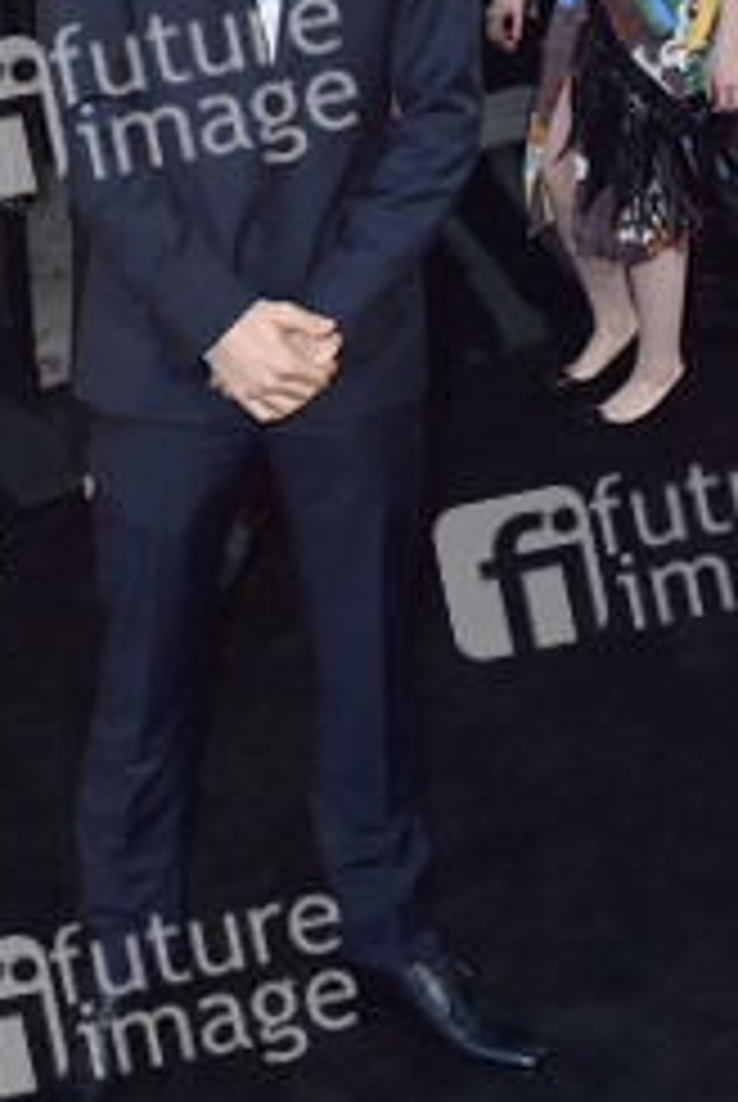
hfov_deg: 21.9
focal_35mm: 62
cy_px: 328
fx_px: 1901
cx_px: 259
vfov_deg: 32.0
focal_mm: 38
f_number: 6.3
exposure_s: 1/250
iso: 500
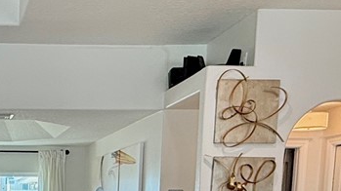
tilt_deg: -8.6
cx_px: -27
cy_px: 302
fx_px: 633
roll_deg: -0.9
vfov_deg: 15.6
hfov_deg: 27.7
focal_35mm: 70
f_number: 2.2
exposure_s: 1/120
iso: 100
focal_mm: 2.22
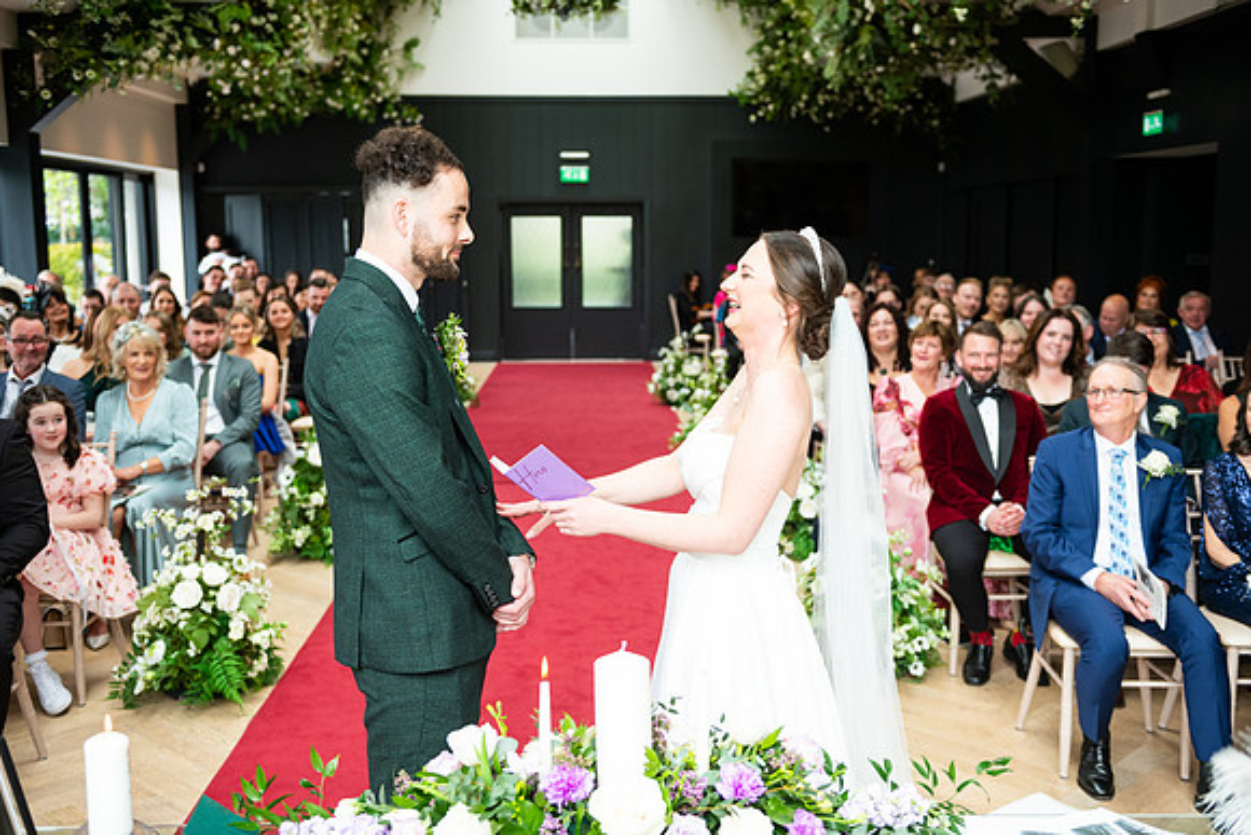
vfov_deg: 35.1
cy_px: 418
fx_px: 1321
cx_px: 626
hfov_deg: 50.7
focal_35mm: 38
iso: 400
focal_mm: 38
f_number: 3.5
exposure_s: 1/200
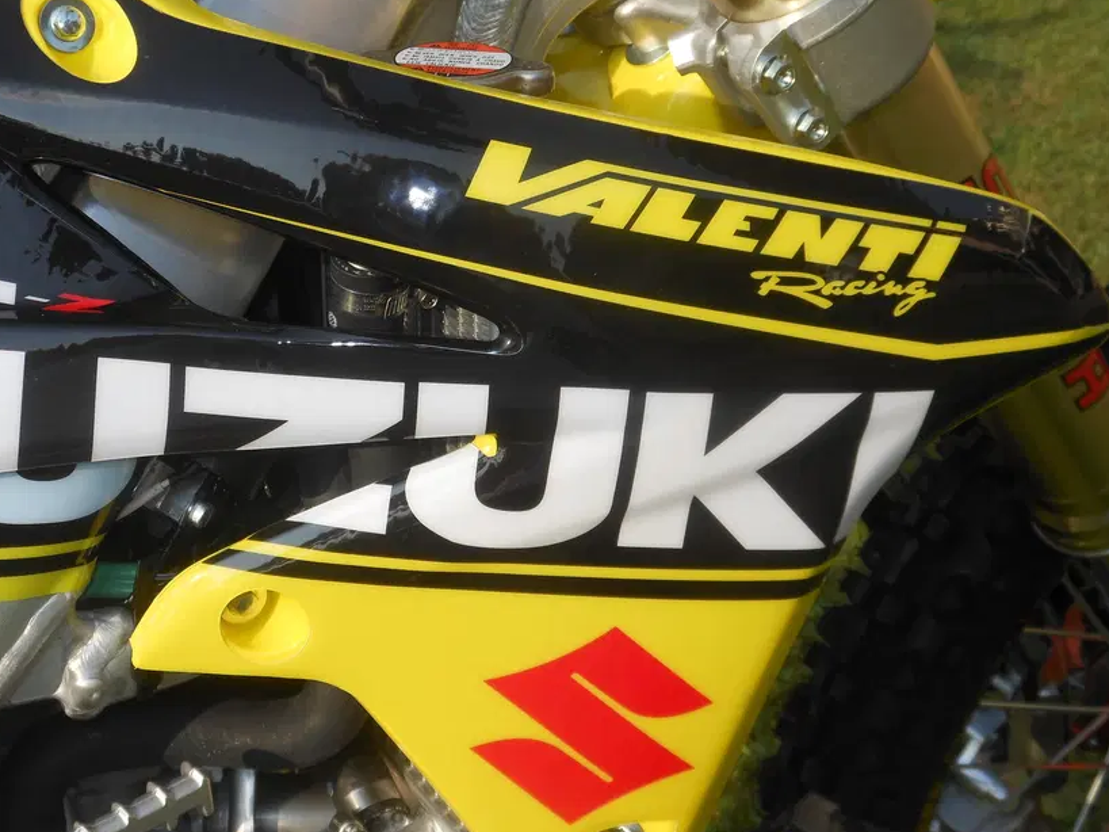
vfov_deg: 23.3
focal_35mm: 63
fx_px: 2018
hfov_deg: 30.6
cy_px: 378
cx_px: 391
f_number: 3.8
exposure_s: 1/640
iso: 80
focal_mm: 7.7
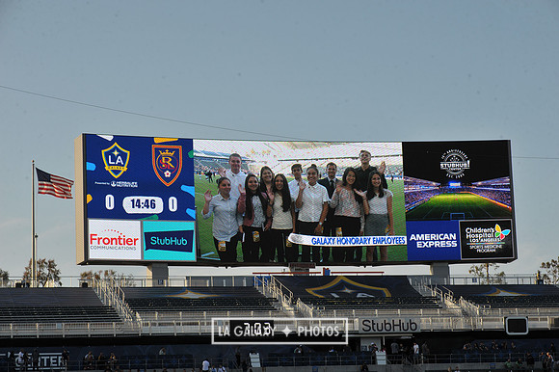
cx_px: 280
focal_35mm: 105
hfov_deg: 19.5
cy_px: 186
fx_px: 1629
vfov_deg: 13.0
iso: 400
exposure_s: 1/500
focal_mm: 105
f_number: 11
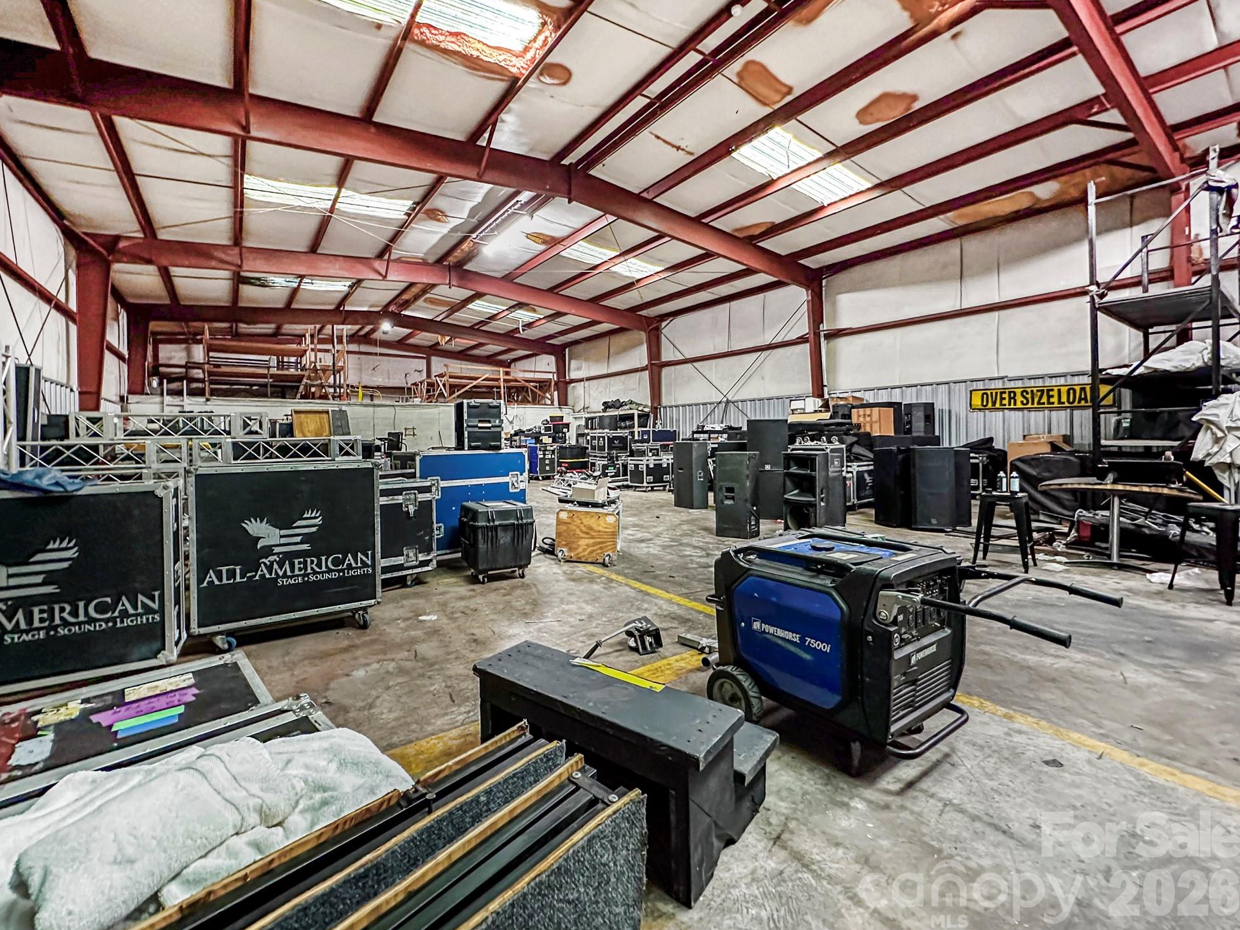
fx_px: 537
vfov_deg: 81.7
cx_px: 584
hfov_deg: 98.1
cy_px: 441
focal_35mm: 15
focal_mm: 2.22
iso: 1000
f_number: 2.2
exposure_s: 1/40
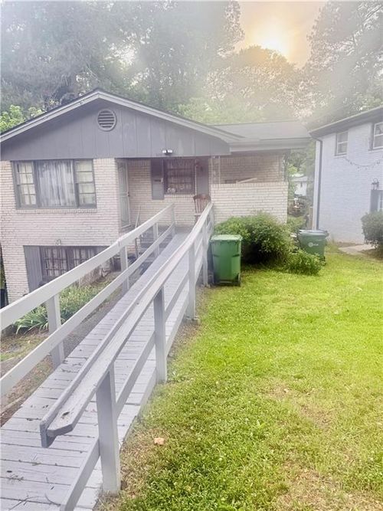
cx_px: 192
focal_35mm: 24
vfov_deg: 71.6
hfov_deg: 56.8
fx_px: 354
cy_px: 256
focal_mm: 6.76
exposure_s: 1/602
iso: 100
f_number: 1.78
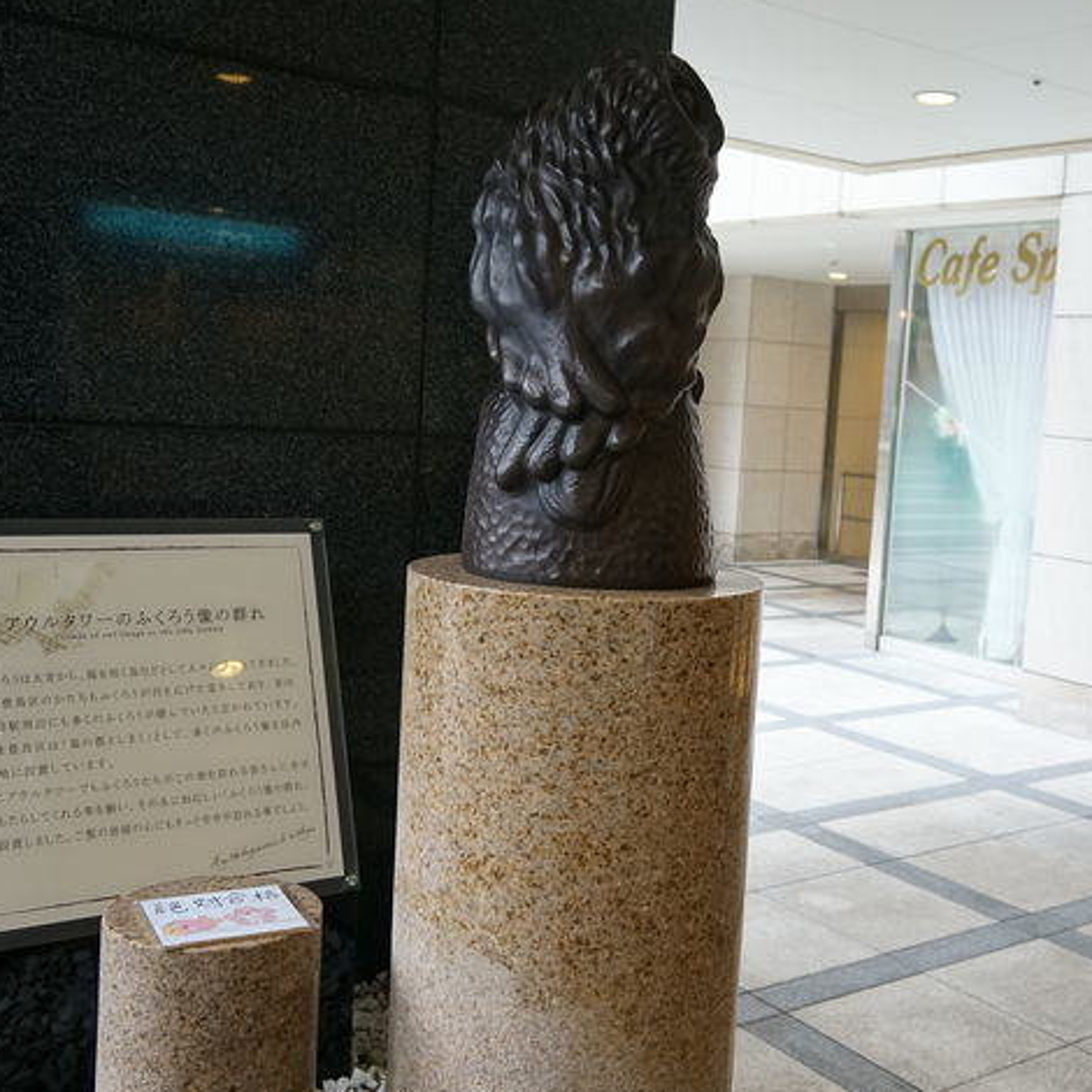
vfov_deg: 42.8
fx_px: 1392
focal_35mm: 39
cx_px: 692
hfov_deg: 42.5
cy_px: 515
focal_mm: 18
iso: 640
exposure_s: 1/160
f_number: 4
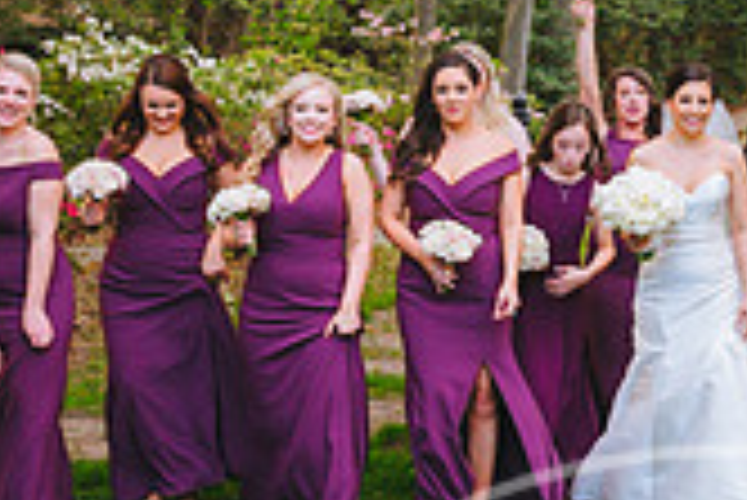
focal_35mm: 109
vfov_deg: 12.6
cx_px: 921
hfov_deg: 17.7
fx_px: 2264
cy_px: 152
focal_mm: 30
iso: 1000
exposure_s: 1/250
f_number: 3.5
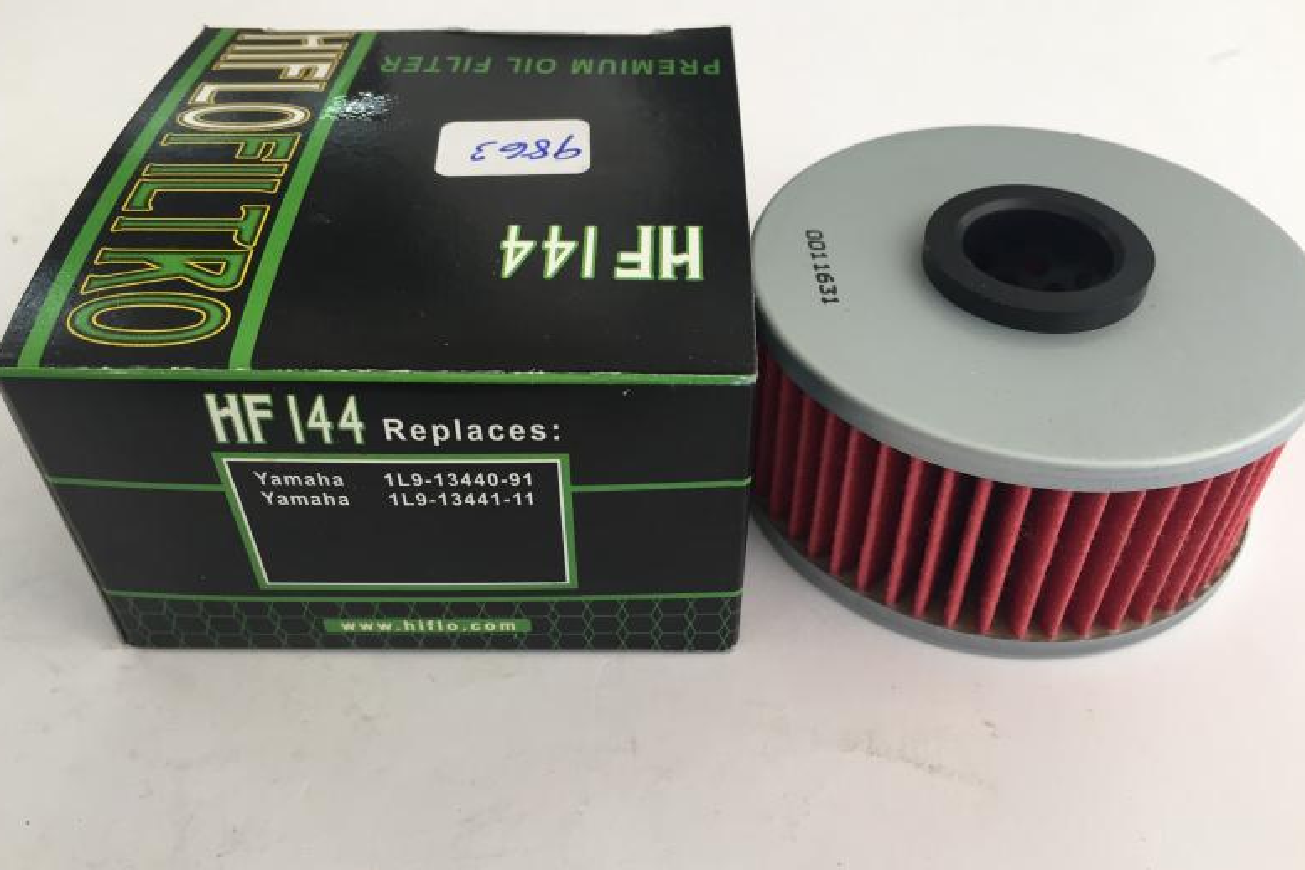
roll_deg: -2.6
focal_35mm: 31
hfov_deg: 60.3
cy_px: 434
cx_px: 649
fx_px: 1124
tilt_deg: -43.9
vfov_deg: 42.3
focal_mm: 4.15
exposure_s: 1/40
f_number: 2.2
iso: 32
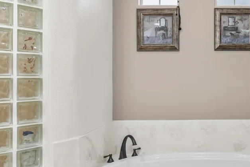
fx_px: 250
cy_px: 79
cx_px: 198
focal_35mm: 36
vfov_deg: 36.8
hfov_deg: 50.2
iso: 400
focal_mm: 22
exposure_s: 1/250
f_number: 8
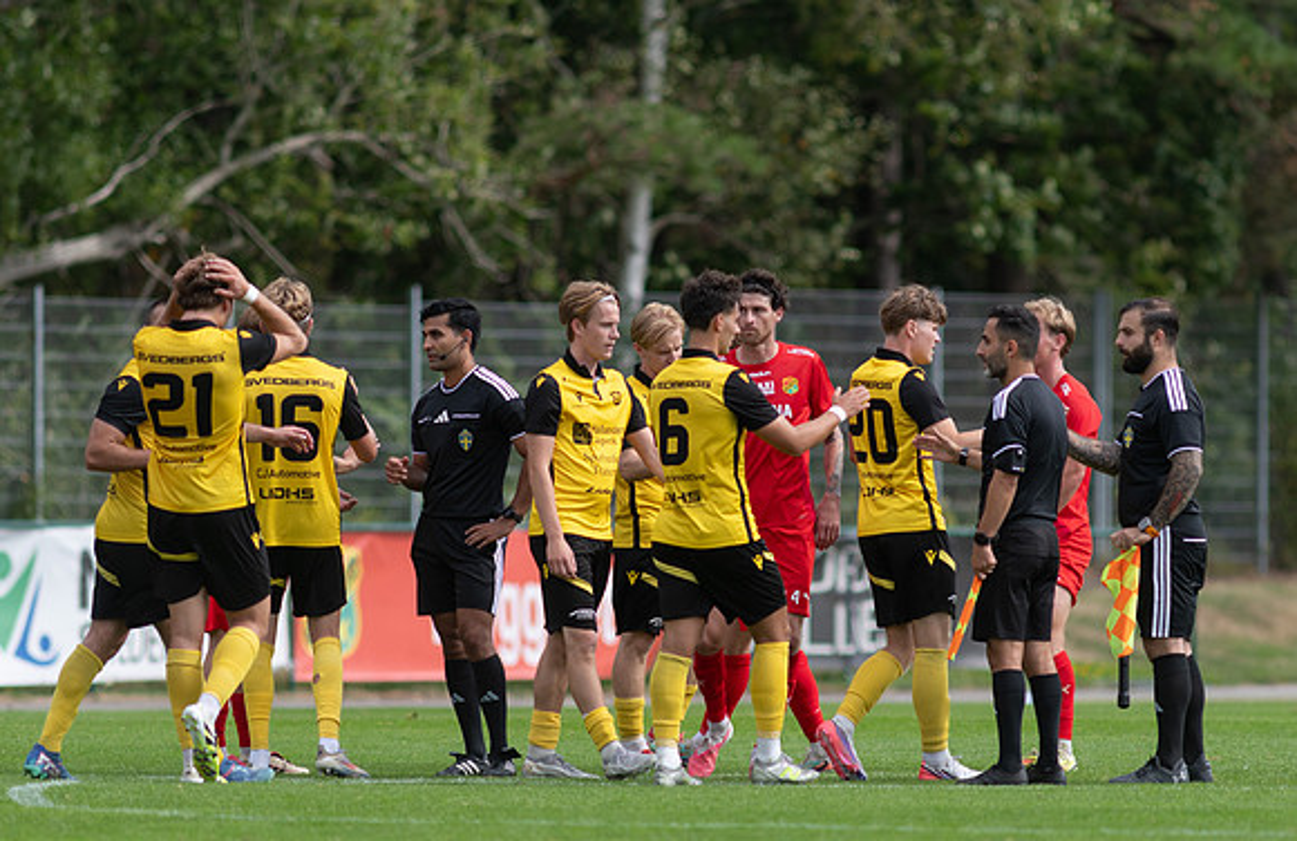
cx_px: 730
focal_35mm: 514
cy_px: 485
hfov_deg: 4.0
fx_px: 18376
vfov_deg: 2.6
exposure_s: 1/2000
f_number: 3.2
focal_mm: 300
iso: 180
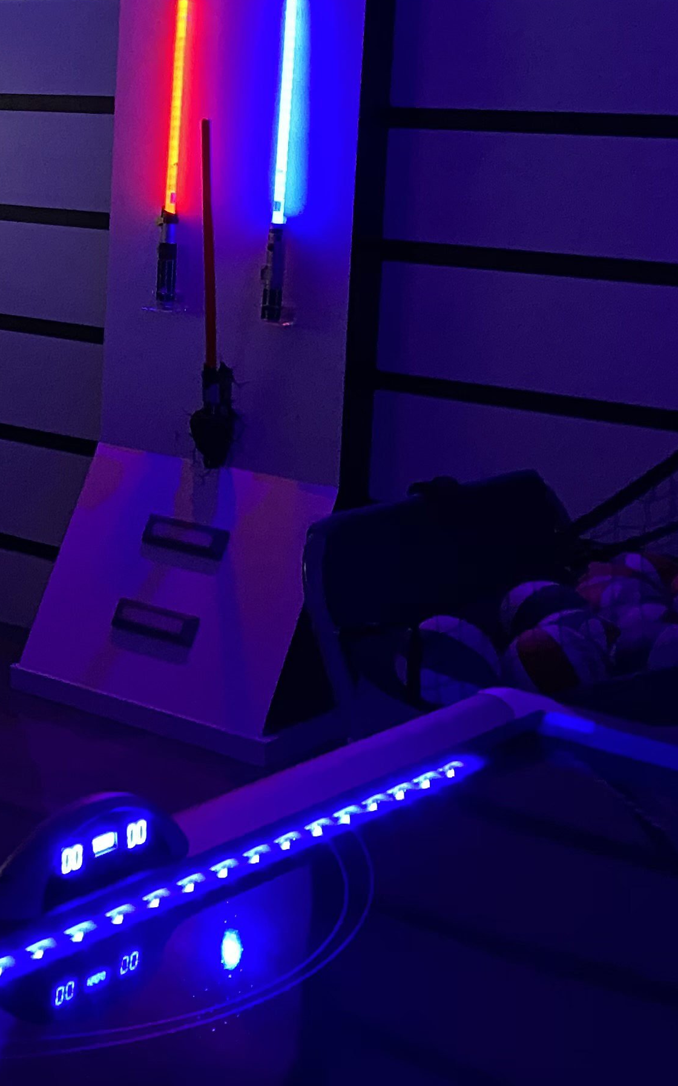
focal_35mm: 62
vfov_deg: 32.1
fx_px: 1833
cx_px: -492
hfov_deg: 17.5
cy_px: 220
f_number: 1.8
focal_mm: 4.25
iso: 1000
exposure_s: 1/24
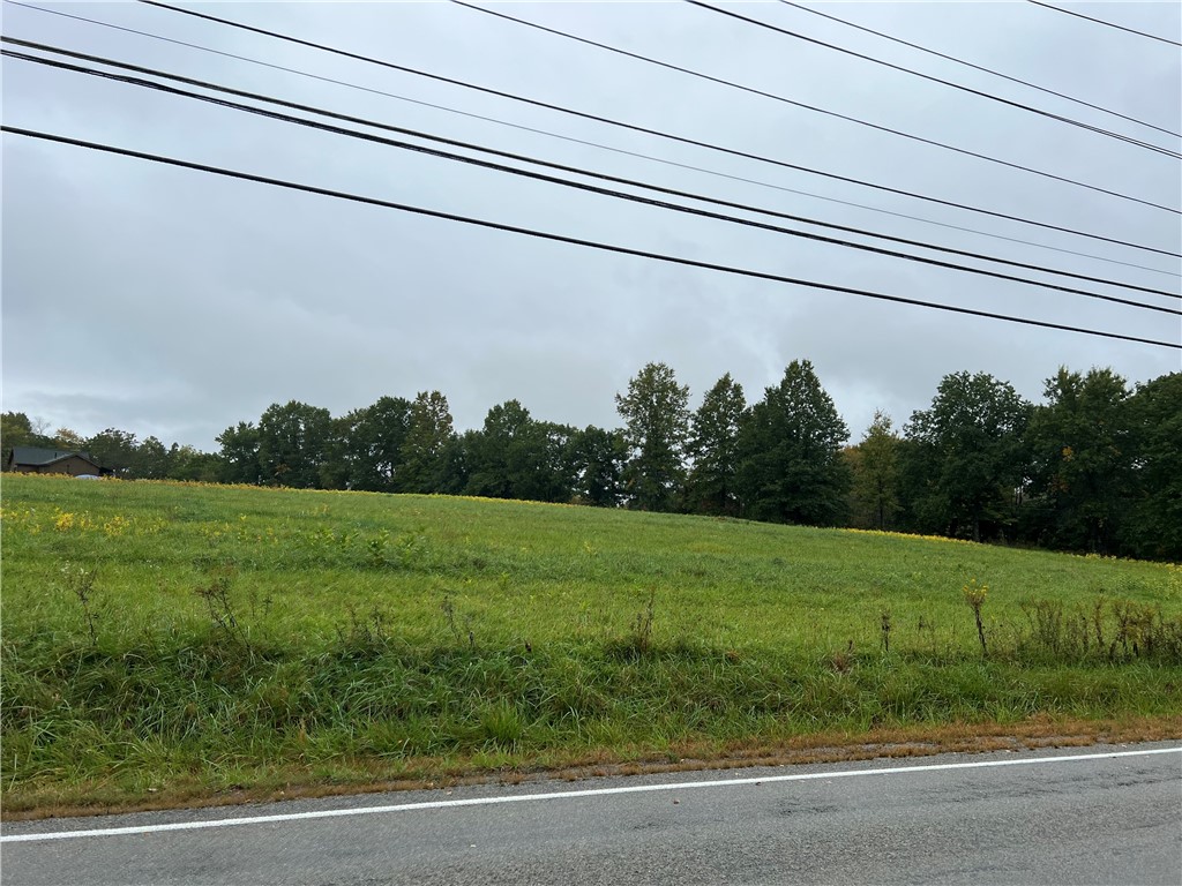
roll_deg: -1.8
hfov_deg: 67.3
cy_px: 443
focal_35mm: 26
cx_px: 591
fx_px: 888
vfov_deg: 53.1
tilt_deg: +8.1
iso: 50
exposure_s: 1/2353
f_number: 1.5
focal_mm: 5.7
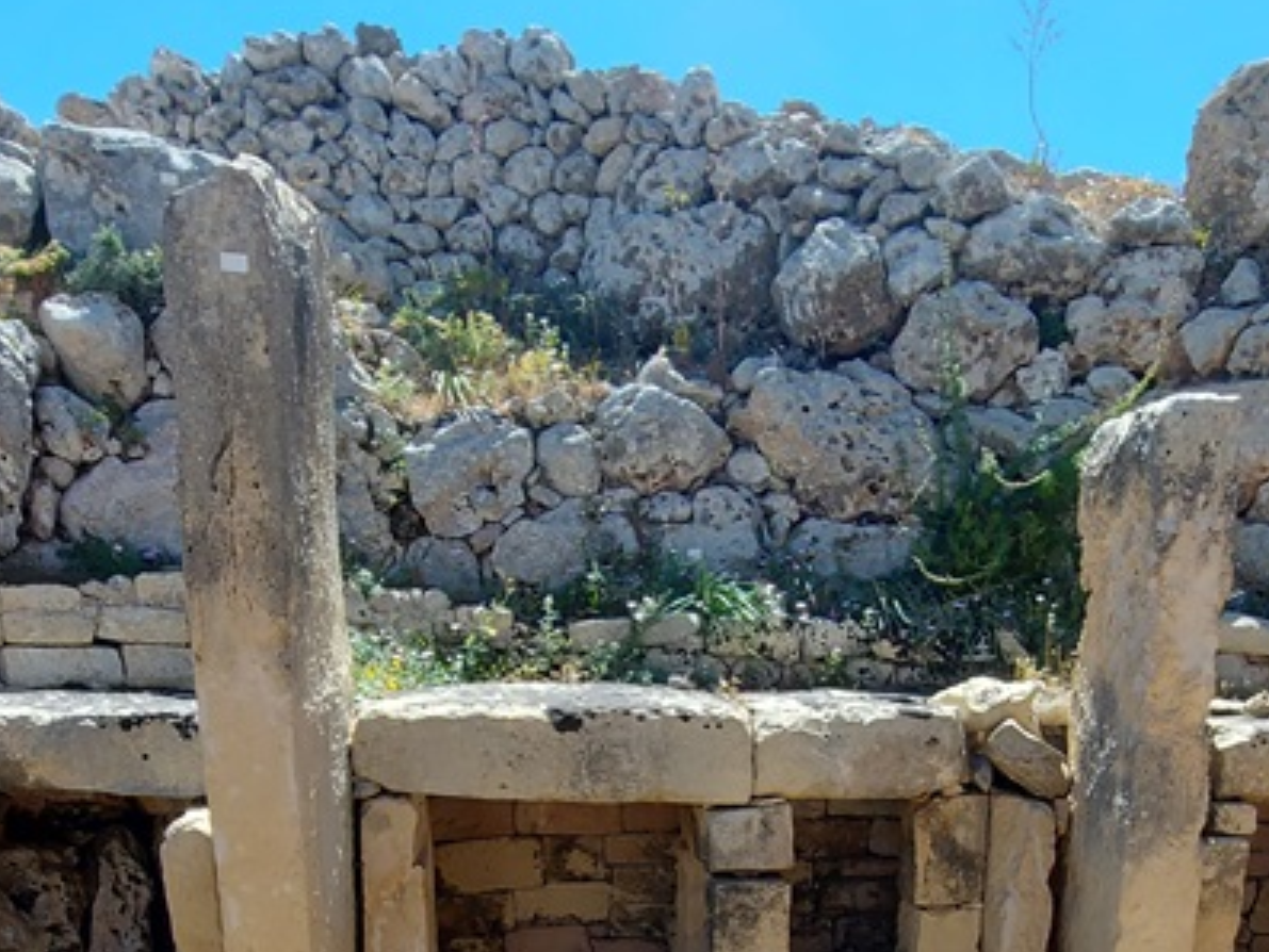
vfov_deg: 43.5
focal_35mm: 28
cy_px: 928
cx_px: 743
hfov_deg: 63.0
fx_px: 1027
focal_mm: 1.74
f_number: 2.2
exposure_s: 1/909
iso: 50
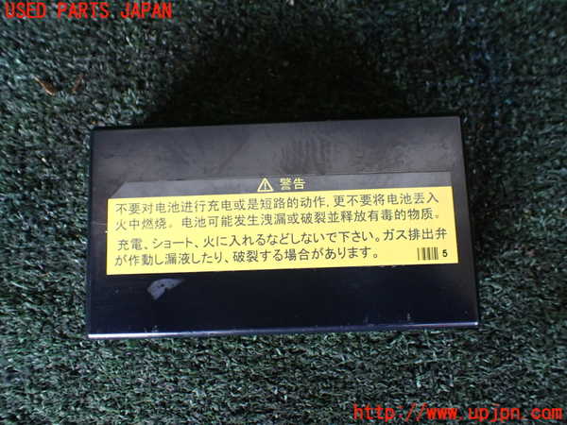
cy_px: 212
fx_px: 491
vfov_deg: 46.8
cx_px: 284
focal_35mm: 30
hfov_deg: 60.0
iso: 320
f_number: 2.3
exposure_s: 1/125
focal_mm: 5.4
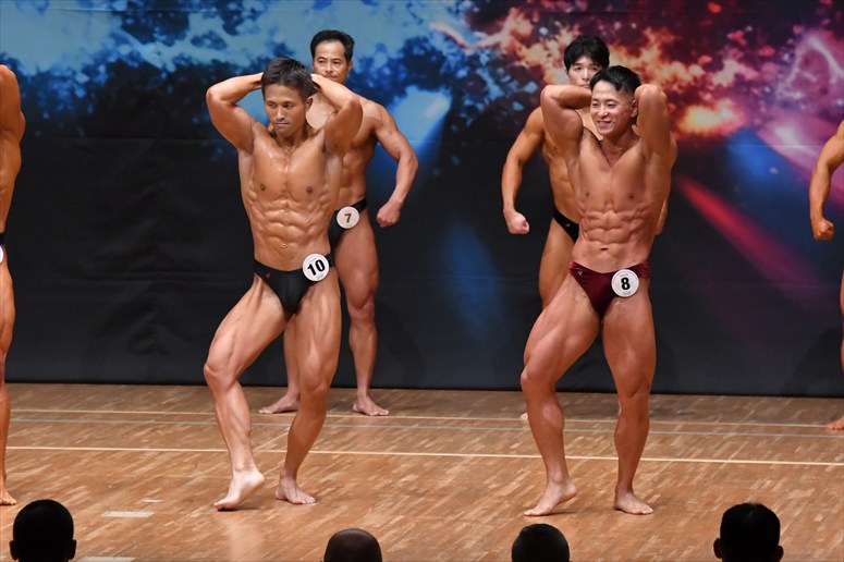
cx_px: 422
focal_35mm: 270
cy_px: 281
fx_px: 6327
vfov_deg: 5.1
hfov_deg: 7.6
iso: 6400
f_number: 5.6
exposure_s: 1/400
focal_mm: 180
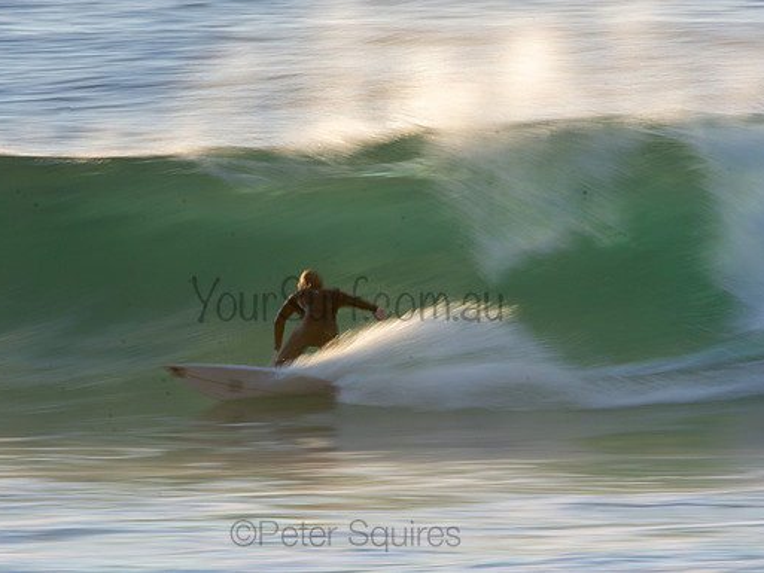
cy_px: 286
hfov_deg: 2.4
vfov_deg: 1.8
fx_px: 17992
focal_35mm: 815
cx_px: 346
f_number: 20
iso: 100
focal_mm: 500
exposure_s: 1/25
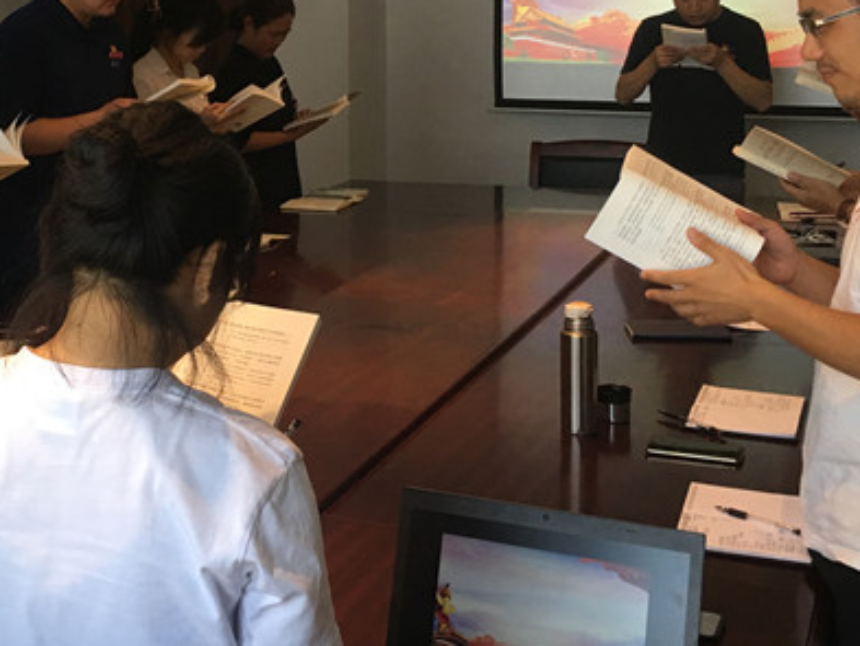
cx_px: 230
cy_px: 155
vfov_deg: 24.5
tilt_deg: -5.2
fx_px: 1466
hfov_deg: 32.2
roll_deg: +1.0
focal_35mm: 59
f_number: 2.2
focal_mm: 4.15
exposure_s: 1/33
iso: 50
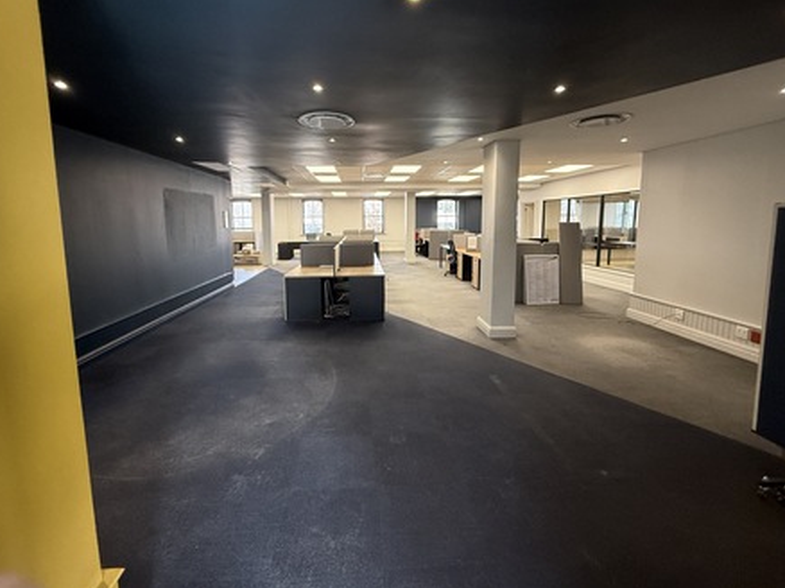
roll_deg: +2.8
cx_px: 378
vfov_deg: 77.8
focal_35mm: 16
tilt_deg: -4.0
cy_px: 261
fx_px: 363
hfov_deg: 94.5
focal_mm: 2.22
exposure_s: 1/99
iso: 250
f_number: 2.2
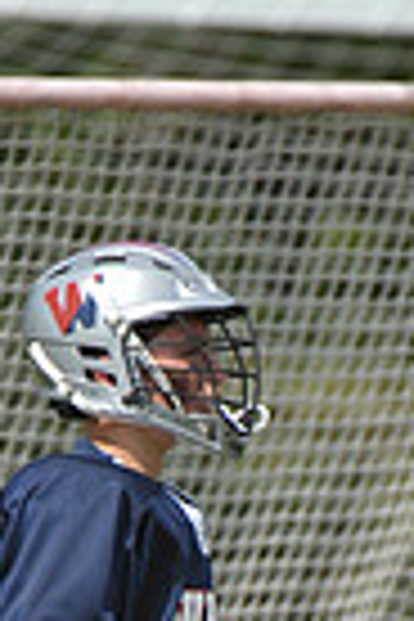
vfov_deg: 1.2
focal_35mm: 1678
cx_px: 130
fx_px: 28943
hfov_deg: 0.8
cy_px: 904
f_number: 4
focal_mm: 400
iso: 640
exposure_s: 1/3200
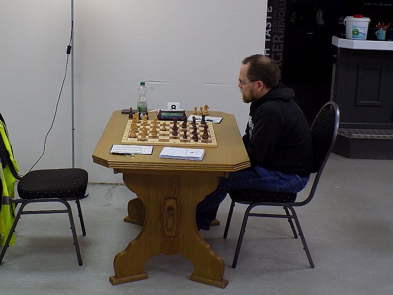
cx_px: 178
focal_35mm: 55
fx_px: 624
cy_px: 127
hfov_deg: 34.9
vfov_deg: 26.5
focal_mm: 8.1
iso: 200
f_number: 3.7
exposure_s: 1/30
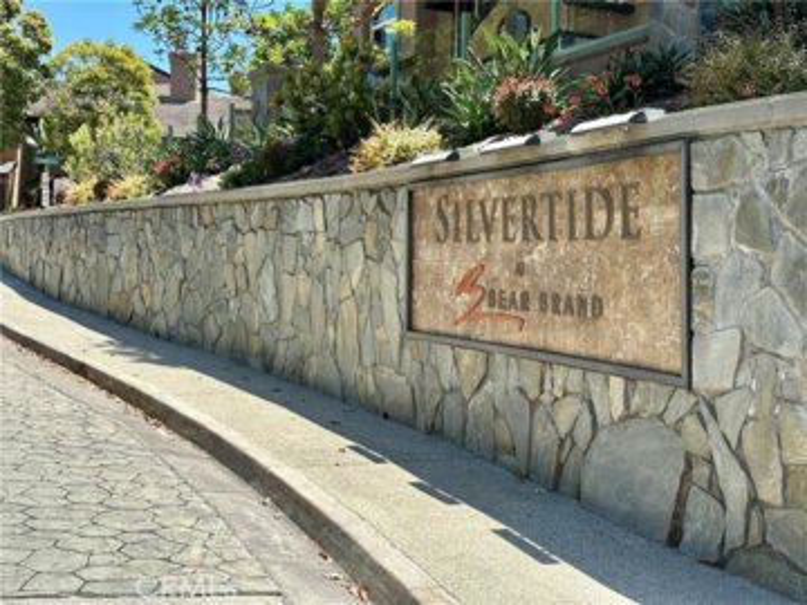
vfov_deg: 30.3
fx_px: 1119
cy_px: 302
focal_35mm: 48
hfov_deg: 39.7
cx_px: 404
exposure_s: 1/1815
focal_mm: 6.86
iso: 64
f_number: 1.78
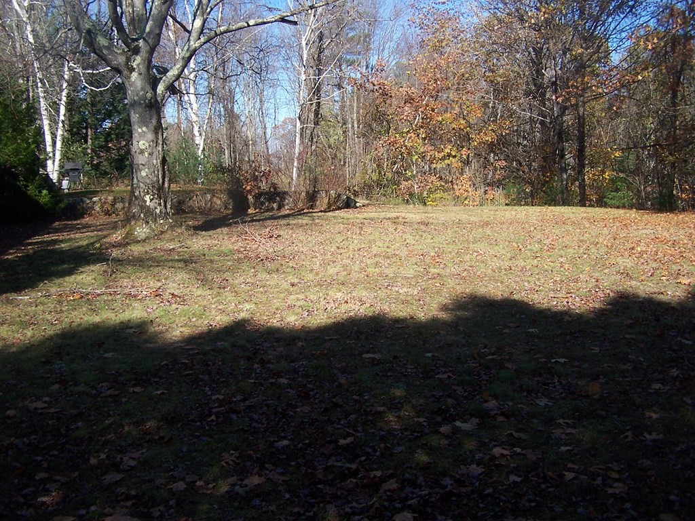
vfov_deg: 37.7
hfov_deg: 49.0
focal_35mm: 38
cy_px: 260
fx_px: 763
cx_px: 348
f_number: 2.8
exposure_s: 1/750
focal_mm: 6.3
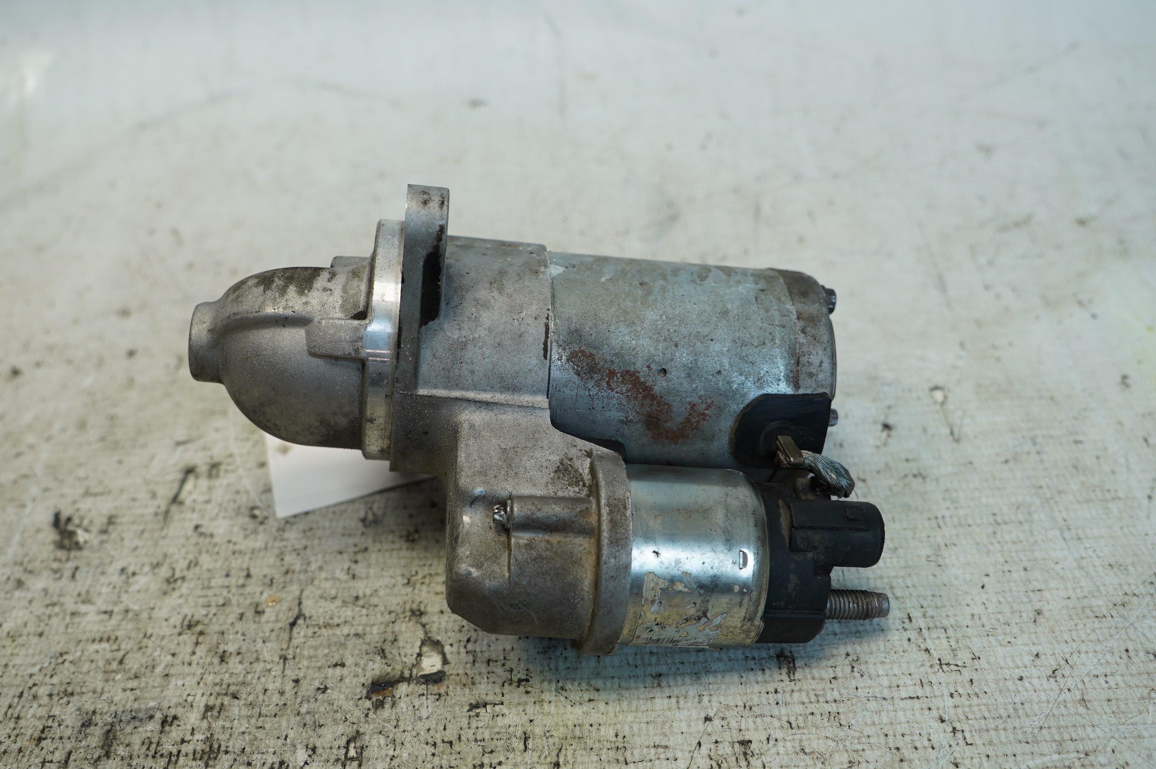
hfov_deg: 57.3
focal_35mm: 33
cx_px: 578
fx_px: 1059
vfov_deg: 39.9
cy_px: 384
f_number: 4
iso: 160
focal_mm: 22
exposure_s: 1/60
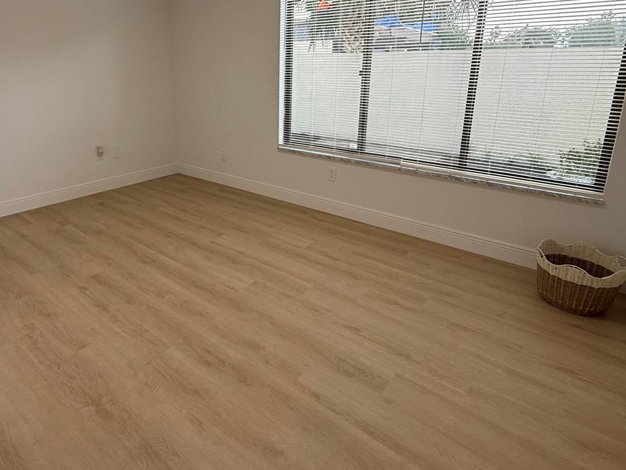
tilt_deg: -13.6
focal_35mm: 22
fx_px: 398
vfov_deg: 59.9
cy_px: 162
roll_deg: -0.3
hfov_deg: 75.7
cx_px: 258
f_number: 2.2
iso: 125
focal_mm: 2.22
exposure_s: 1/120
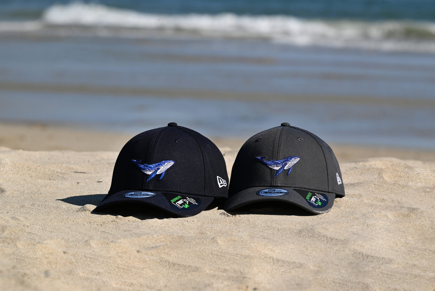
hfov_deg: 10.3
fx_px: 2417
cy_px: 146
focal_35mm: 200
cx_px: 218
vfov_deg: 6.9
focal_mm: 200
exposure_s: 1/125
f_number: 11
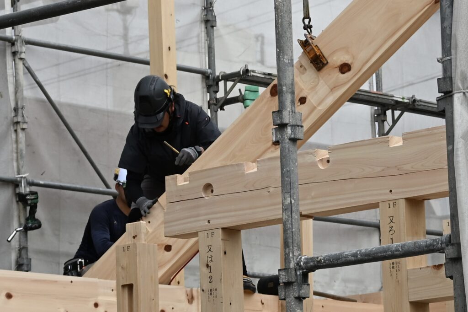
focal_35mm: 70
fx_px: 910
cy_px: 156
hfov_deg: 28.9
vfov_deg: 19.4
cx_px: 234
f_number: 10
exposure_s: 1/1000
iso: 400
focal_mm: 70
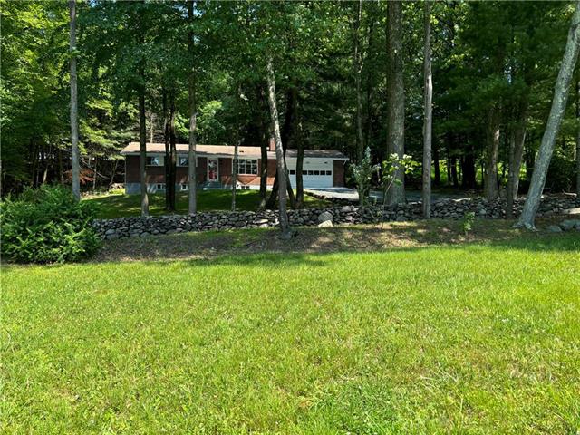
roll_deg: -0.1
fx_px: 436
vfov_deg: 53.1
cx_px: 290
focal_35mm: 26
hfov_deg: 67.3
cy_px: 218
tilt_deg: +0.3
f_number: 1.6
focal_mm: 5.96
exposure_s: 1/844
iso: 50
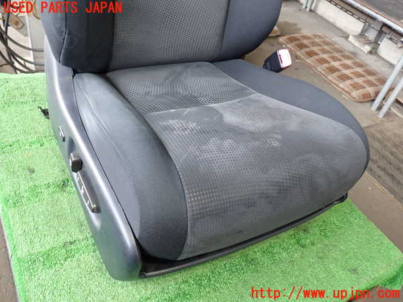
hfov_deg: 60.0
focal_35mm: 30
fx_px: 349
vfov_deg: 46.8
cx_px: 202
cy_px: 151
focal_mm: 5.4
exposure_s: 1/30
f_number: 2.3
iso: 250
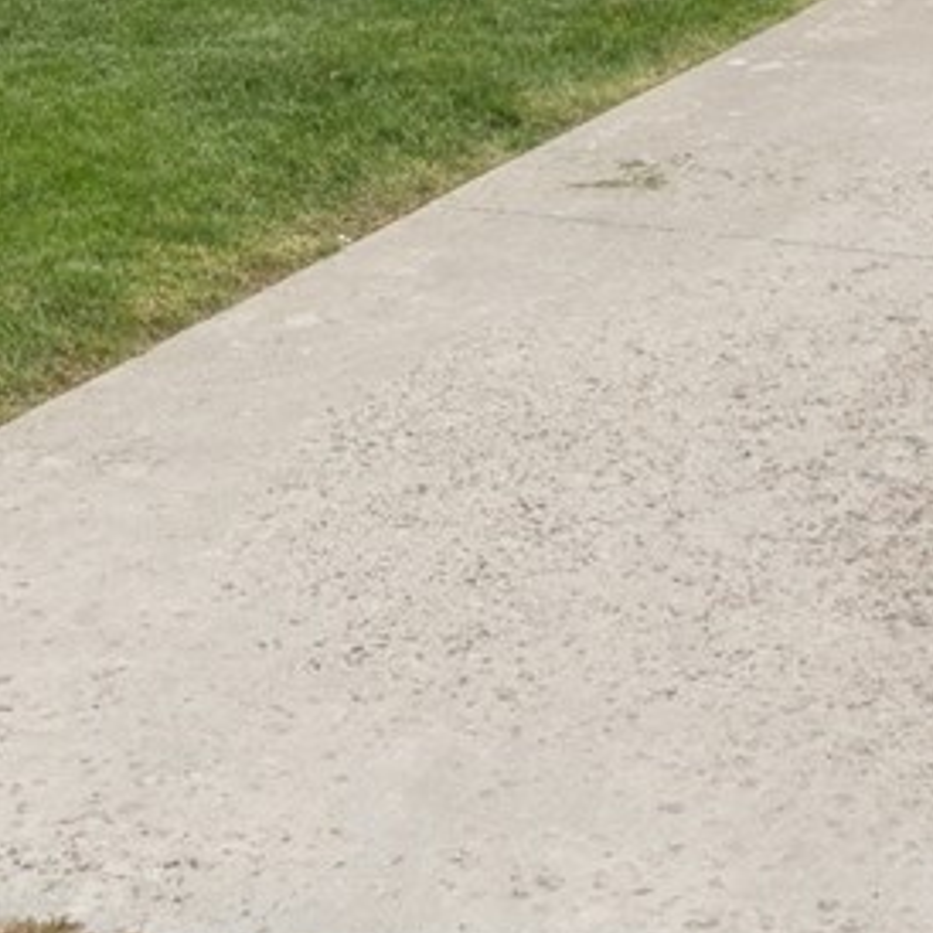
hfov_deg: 17.0
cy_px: -589
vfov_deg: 15.5
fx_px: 3080
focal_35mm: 101
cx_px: 858
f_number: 6.3
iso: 100
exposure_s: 1/160
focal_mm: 10
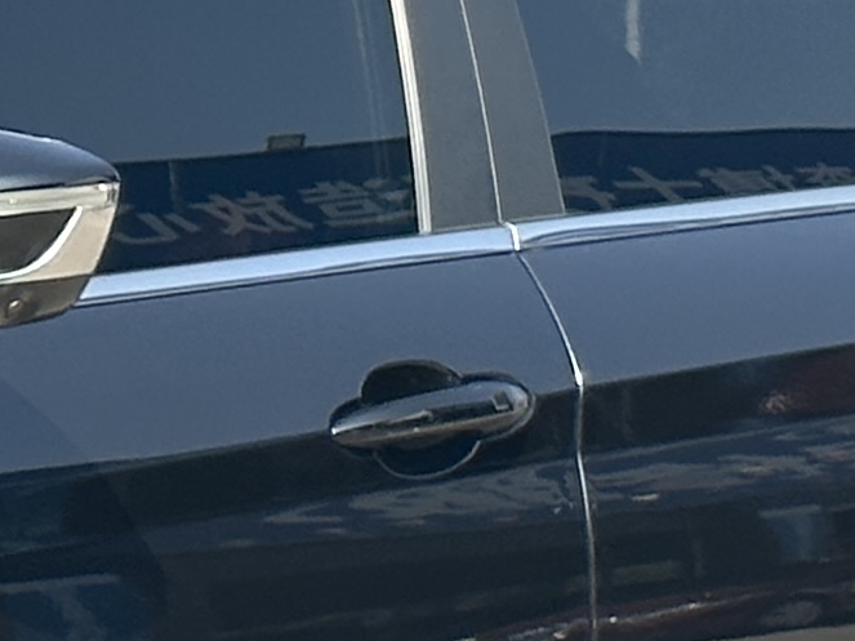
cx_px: -752
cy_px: 173
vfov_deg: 5.1
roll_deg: +0.3
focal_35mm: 292
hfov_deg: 6.6
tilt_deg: -0.3
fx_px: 7211
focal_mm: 6.86
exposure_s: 1/1517
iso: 64
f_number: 1.78
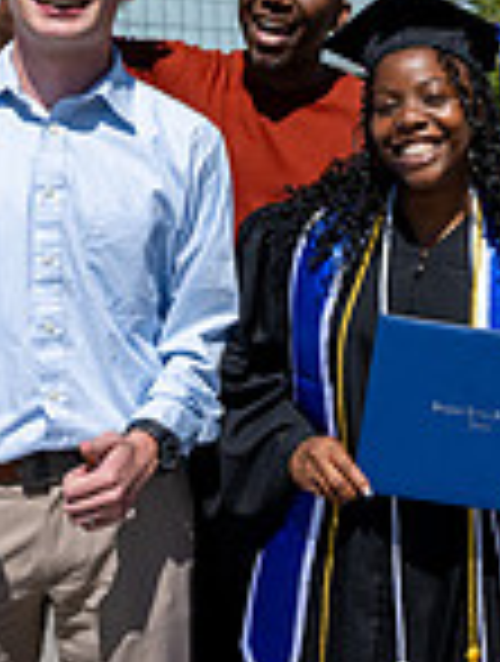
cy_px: 191
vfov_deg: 35.5
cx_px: 536
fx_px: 1016
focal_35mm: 53
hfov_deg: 25.8
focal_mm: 14
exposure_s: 1/3200
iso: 100
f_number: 4
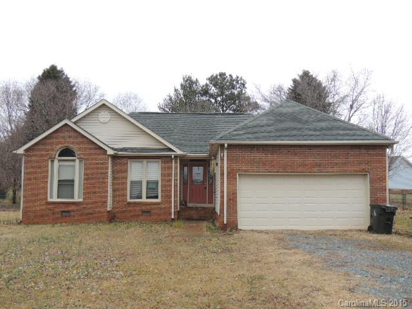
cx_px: 206
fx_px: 476
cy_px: 154
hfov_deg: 46.8
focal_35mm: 40
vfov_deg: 36.0
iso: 100
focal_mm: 7.1
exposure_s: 1/250
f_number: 3.3
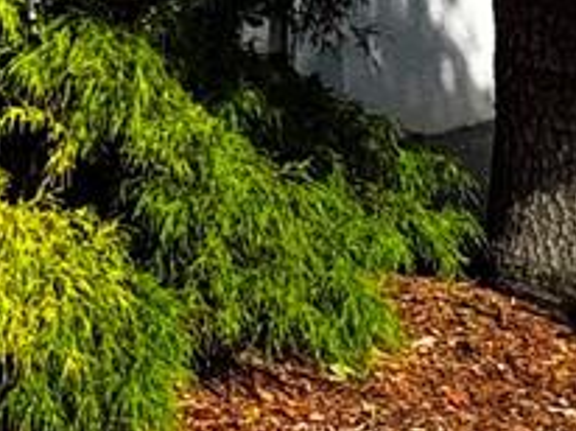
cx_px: -540
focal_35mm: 109
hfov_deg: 15.0
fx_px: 1812
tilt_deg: +1.7
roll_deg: -1.4
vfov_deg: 12.4
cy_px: -347
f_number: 2.2
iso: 50
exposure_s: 1/1323
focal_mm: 2.22
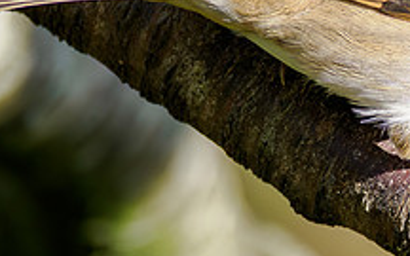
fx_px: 31935
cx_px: 568
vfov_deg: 0.5
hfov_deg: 0.7
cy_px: 70
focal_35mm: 2858
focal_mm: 300
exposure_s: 1/1000
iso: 400
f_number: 4
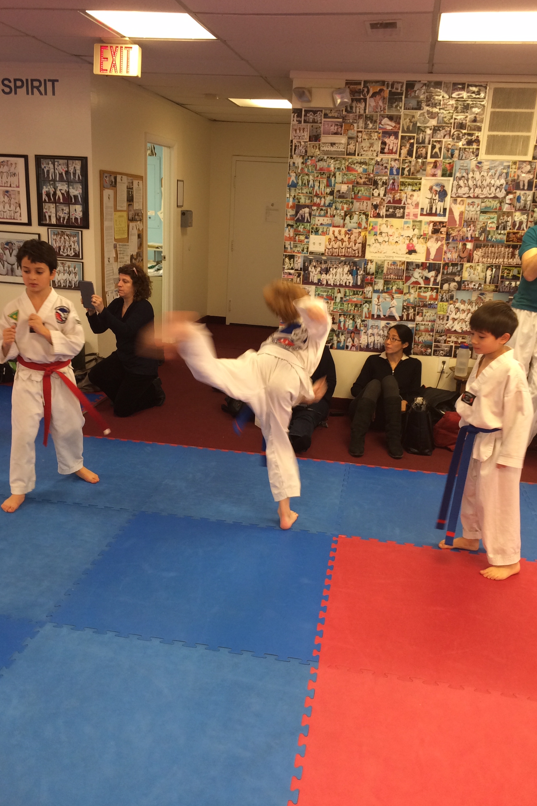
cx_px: 260
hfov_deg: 41.1
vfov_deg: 58.7
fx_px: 716
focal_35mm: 32
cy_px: 403
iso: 64
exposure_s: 1/30
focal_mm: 4.12
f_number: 2.2
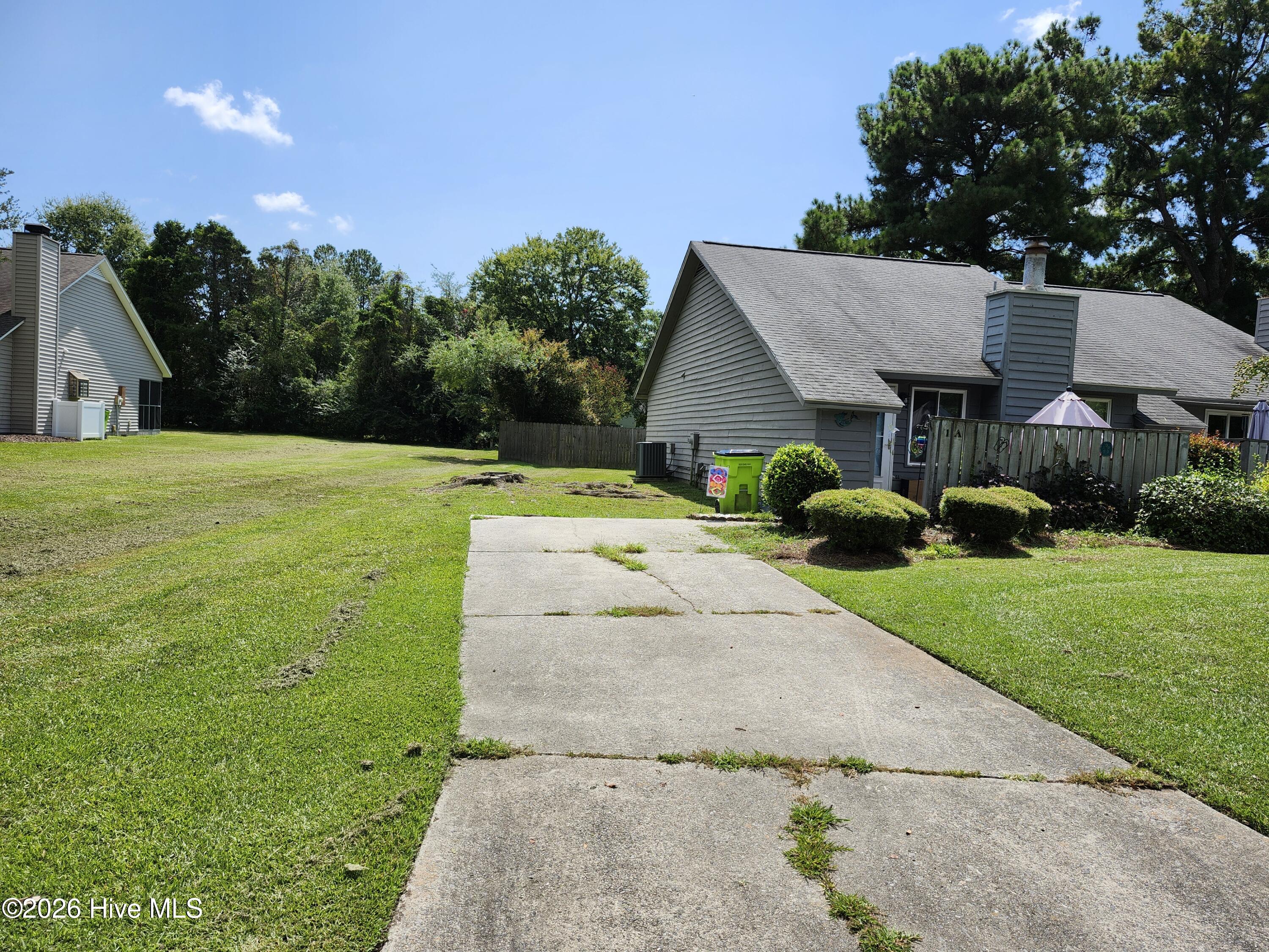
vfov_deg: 58.9
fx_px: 843
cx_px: 634
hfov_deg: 73.9
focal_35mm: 23
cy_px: 476
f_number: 1.8
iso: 25
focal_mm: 5.54
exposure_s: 1/1714
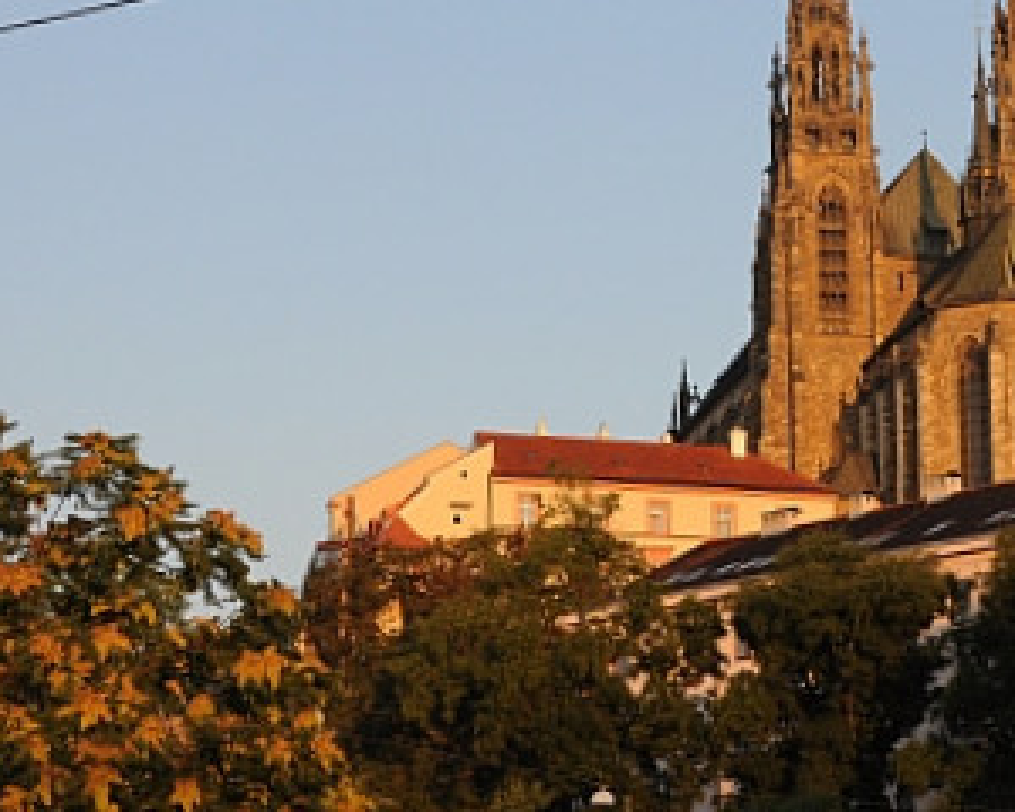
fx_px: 3154
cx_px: 880
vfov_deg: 14.6
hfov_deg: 18.0
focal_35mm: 105
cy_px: 232
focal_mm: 35
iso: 200
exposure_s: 1/250
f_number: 8
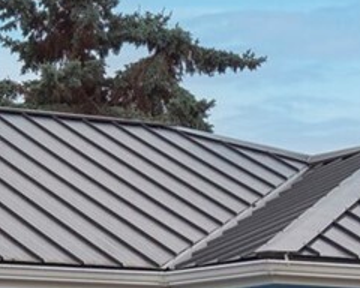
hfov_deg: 9.4
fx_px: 2195
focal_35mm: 206
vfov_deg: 7.3
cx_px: 166
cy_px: 470
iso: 400
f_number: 8
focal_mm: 21.9
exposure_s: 1/40
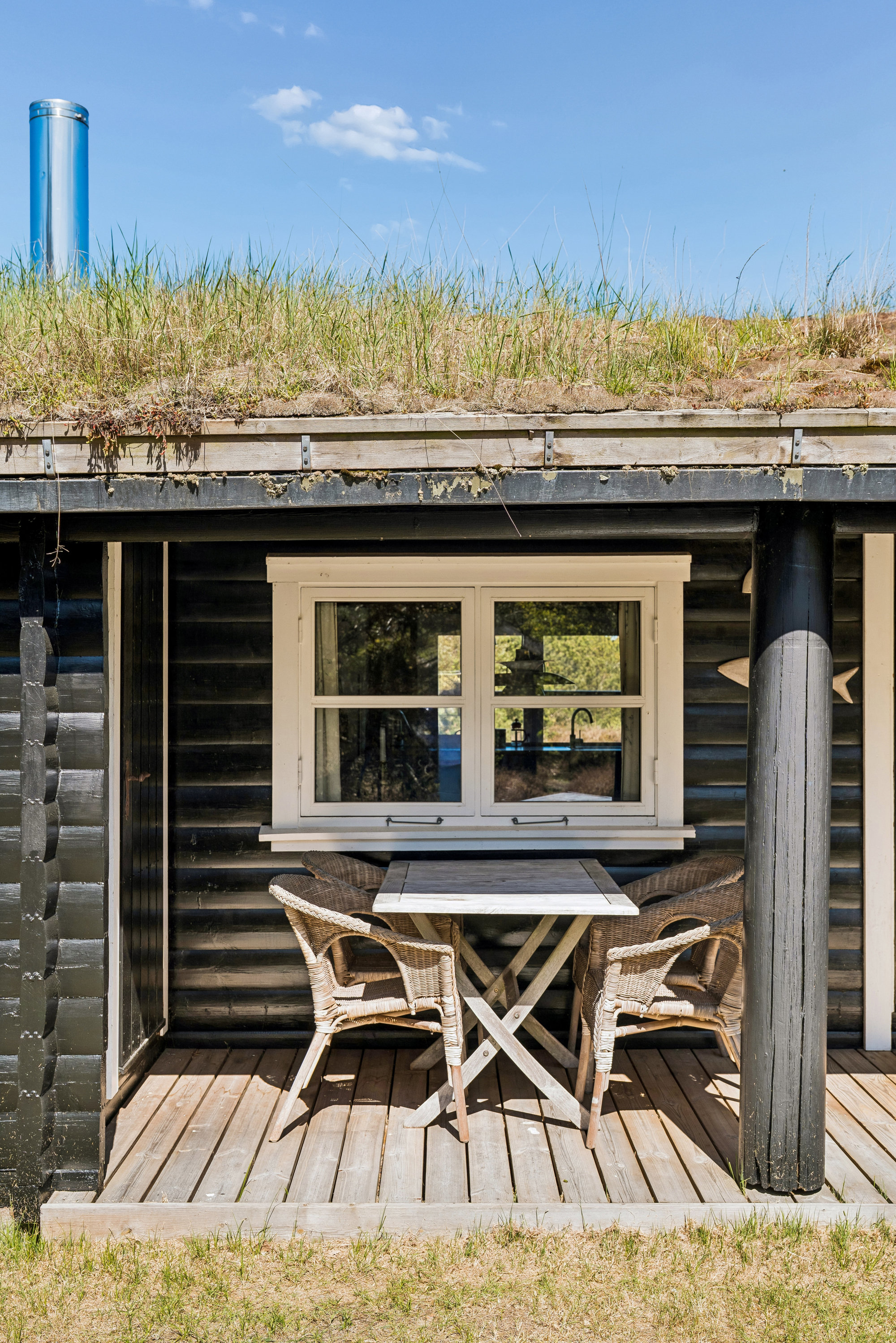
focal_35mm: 40
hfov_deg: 33.4
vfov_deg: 48.5
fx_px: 1493
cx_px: 448
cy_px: 672
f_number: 7.1
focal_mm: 40
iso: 250
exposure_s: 1/400
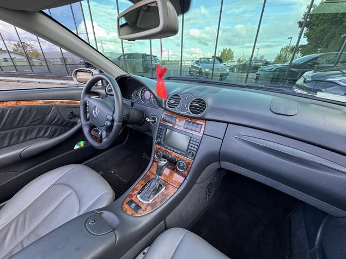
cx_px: 173
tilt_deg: -26.1
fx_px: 140
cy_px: 130
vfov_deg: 85.7
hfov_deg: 102.1
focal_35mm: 14
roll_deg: -0.5
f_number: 2.2
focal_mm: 2.22
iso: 125
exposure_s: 1/99
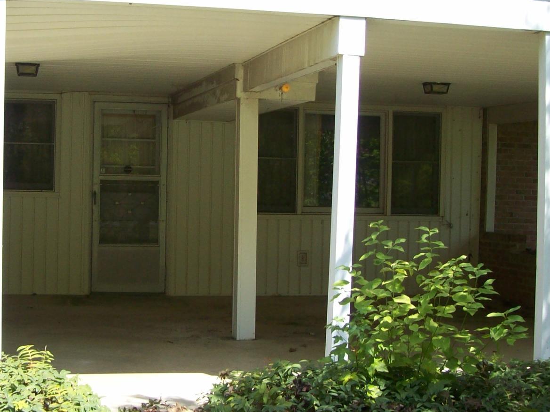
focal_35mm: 63
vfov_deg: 23.3
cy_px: 179
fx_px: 1001
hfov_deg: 30.5
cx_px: 181
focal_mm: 6
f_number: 2.7
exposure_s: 1/444
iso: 80
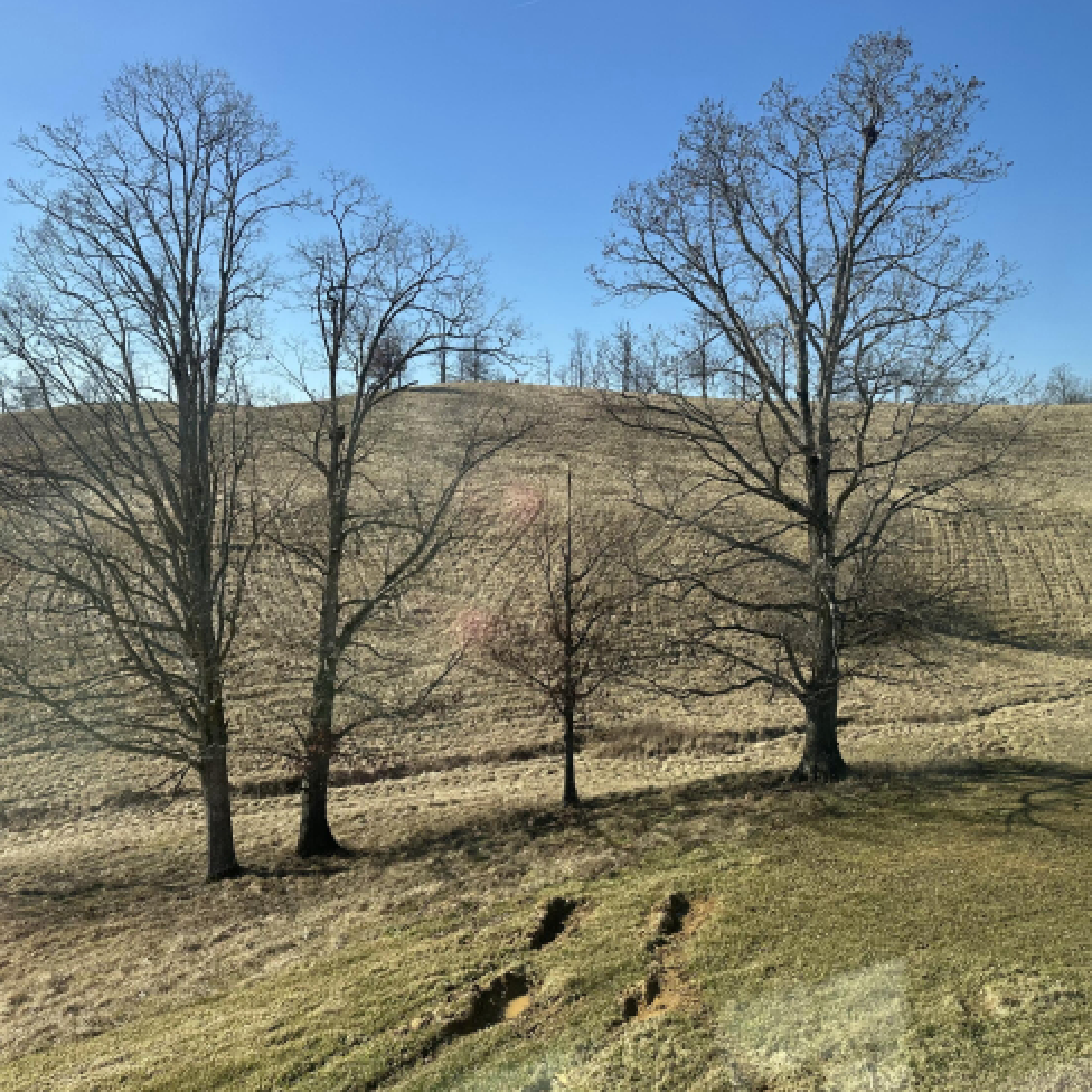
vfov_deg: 55.6
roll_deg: +0.4
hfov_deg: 55.6
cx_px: 538
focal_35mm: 29
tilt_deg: -2.7
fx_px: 1035
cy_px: 542
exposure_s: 1/3155
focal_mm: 6.86
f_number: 1.78
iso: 80
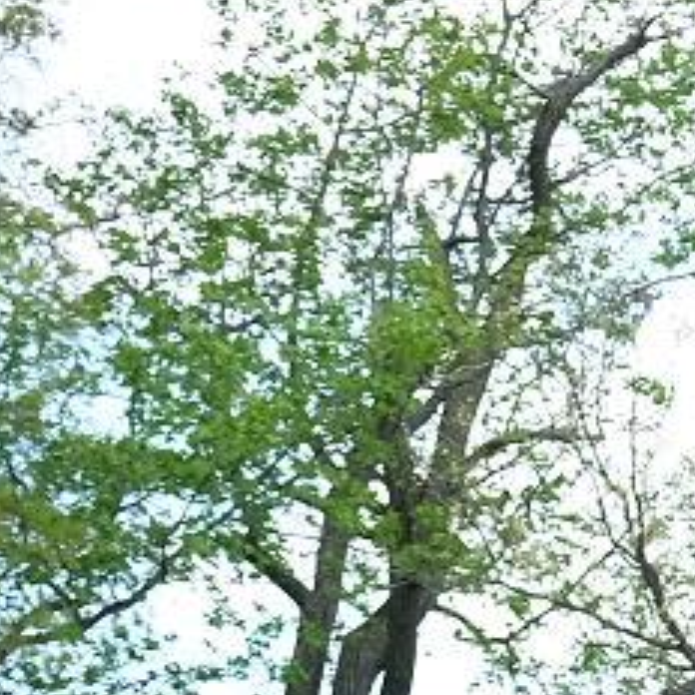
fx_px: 5179
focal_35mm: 228
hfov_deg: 7.1
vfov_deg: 7.3
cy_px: 1498
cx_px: 1878
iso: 200
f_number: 4.5
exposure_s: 1/200
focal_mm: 23.3
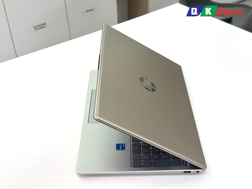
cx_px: 126
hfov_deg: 39.7
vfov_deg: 30.3
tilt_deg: -36.6
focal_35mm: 48
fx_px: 349
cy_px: 94
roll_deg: +3.5
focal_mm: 6.76
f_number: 1.78
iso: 50
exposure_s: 1/161
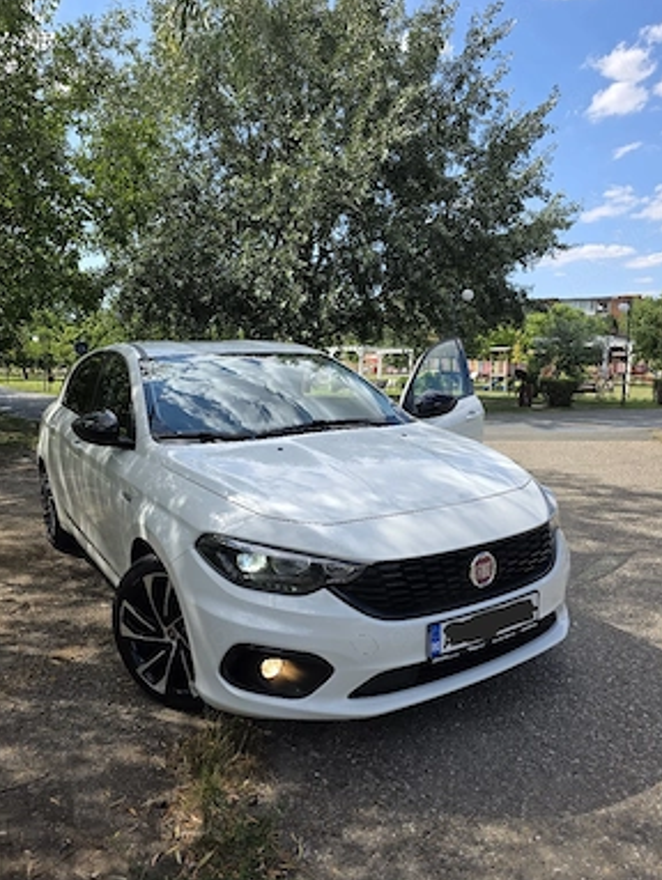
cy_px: 441
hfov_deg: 56.9
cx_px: 326
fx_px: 611
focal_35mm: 24
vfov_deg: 71.5
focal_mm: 6.3
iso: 80
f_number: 1.7
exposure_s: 1/5000
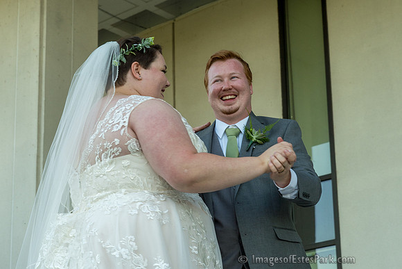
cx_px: 201
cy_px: 134
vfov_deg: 37.9
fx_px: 391
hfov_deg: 54.4
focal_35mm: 35
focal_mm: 35
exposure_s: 1/160
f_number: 5.6
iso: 320
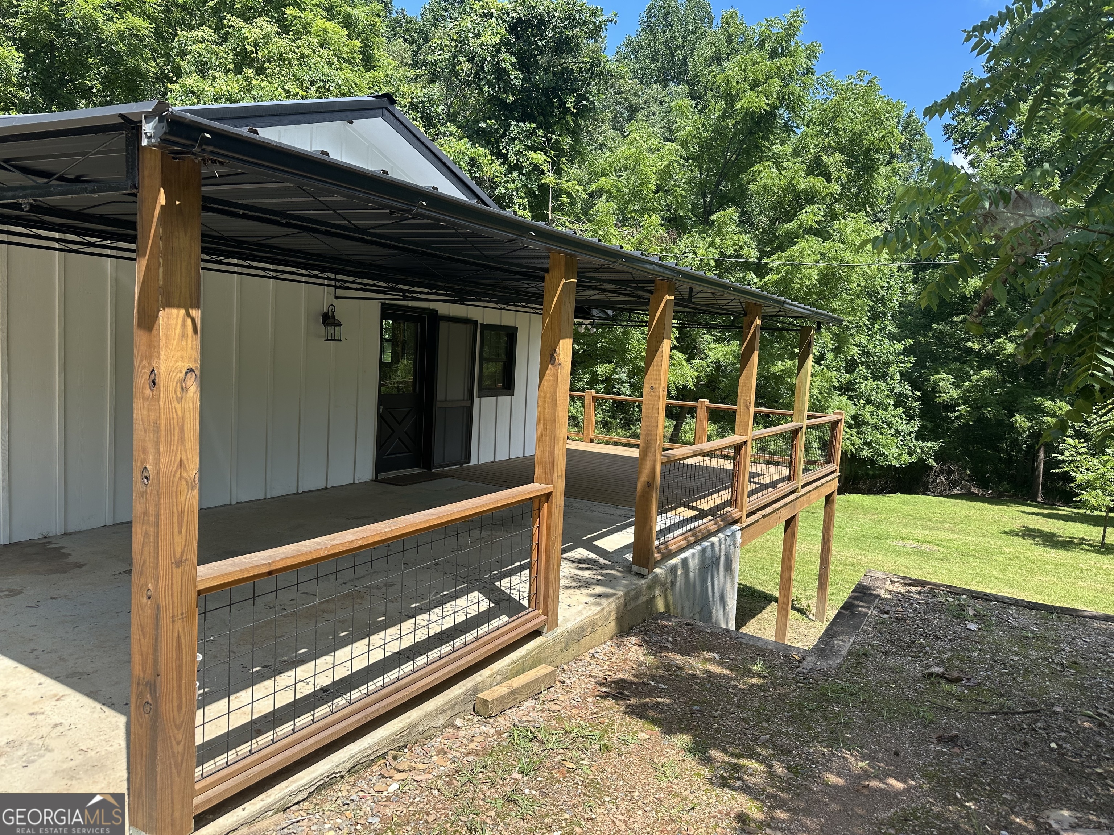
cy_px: 418
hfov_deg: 71.6
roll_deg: -3.4
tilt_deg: -4.5
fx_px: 772
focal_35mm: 24
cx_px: 557
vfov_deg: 56.8
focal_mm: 6.86
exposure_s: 1/1562
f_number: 1.78
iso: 80
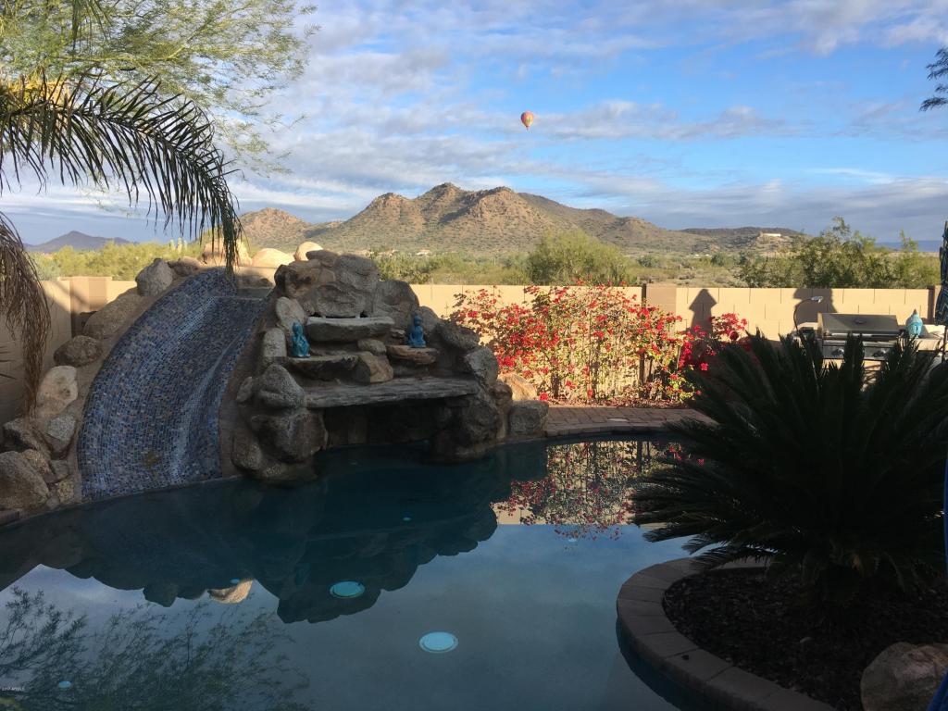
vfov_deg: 48.2
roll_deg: -0.7
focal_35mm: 29
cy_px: 356
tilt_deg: -5.4
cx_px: 474
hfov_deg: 61.7
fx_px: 794
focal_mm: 4.15
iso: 25
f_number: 2.2
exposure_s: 1/874
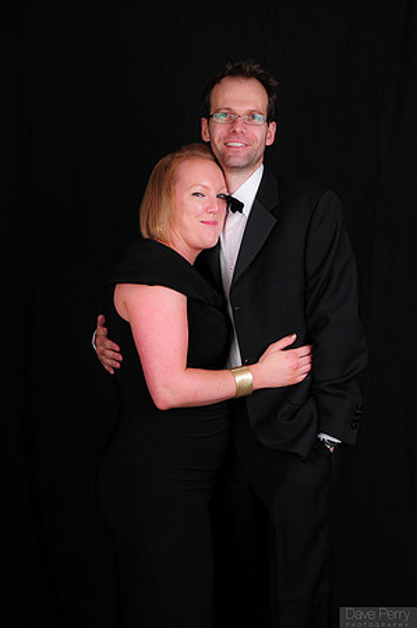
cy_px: 314
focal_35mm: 51
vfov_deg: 38.9
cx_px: 208
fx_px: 888
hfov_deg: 26.4
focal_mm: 34
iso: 200
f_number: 8
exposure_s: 1/125
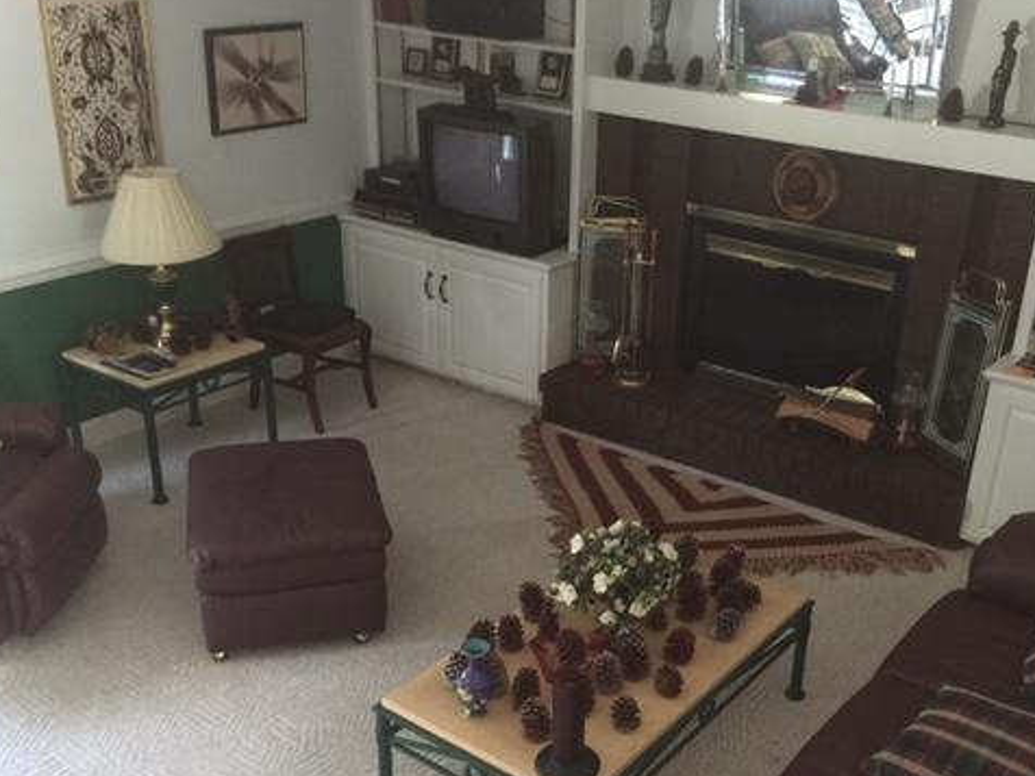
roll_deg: -4.2
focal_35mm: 39
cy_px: 472
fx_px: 1166
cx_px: 609
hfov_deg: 47.6
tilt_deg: -25.1
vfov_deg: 36.7
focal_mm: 4.15
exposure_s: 1/4
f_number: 2.2
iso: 100
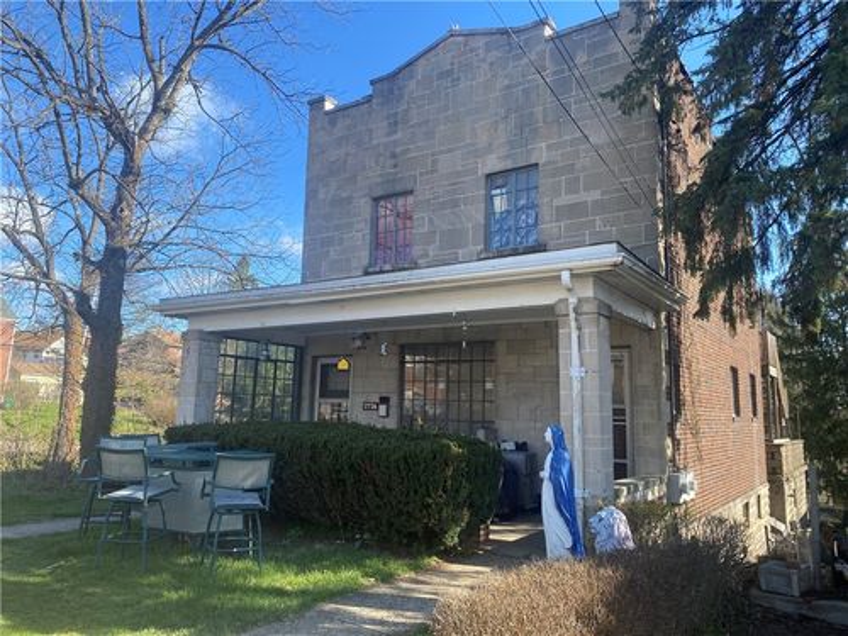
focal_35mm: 26
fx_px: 637
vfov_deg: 53.1
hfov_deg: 67.3
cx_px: 424
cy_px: 318
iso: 32
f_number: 1.8
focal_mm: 4.25
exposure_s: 1/898
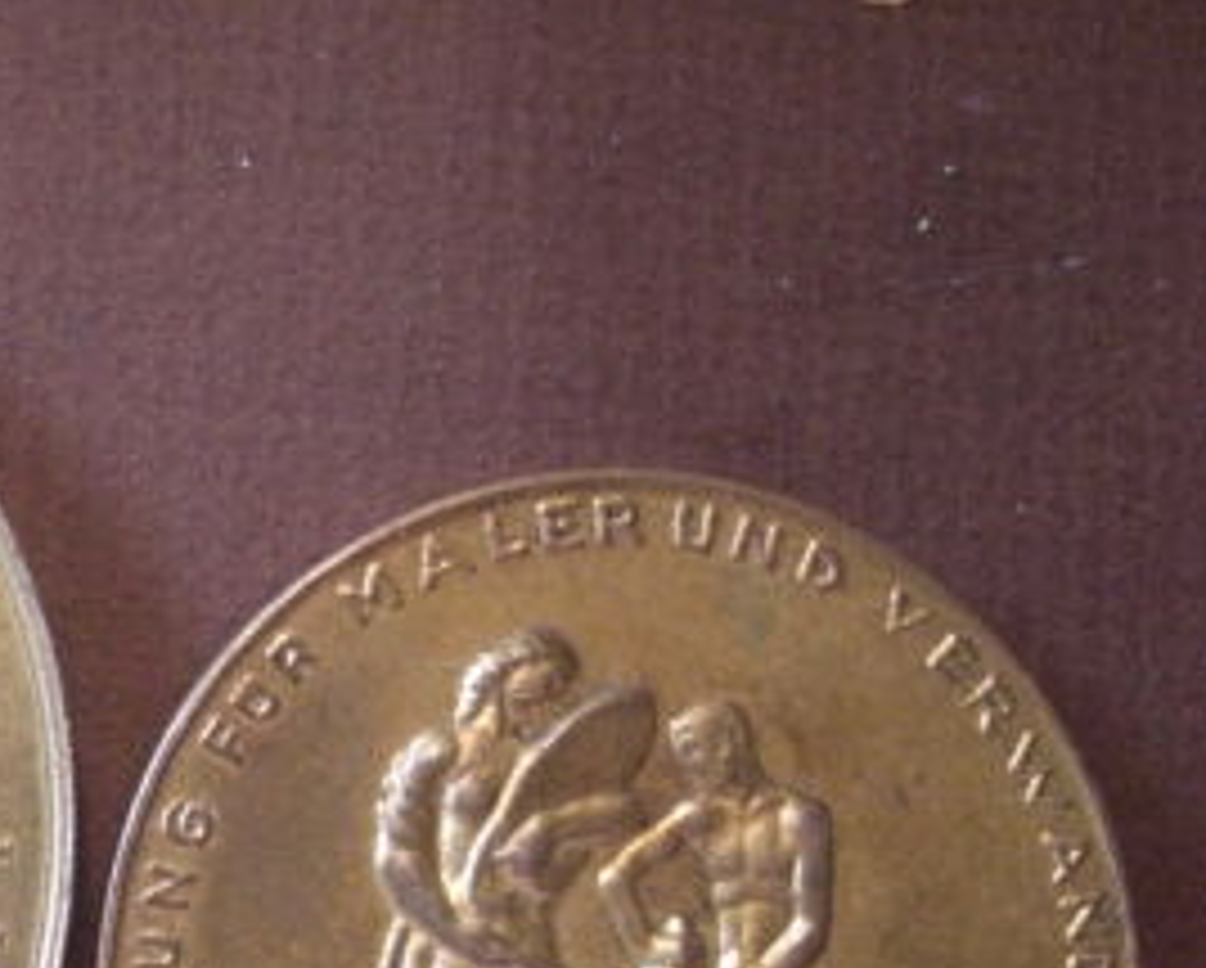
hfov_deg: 21.8
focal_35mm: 83
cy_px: 783
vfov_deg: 18.3
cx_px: -117
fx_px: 2966
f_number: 2.8
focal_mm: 7.9
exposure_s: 1/60
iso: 800
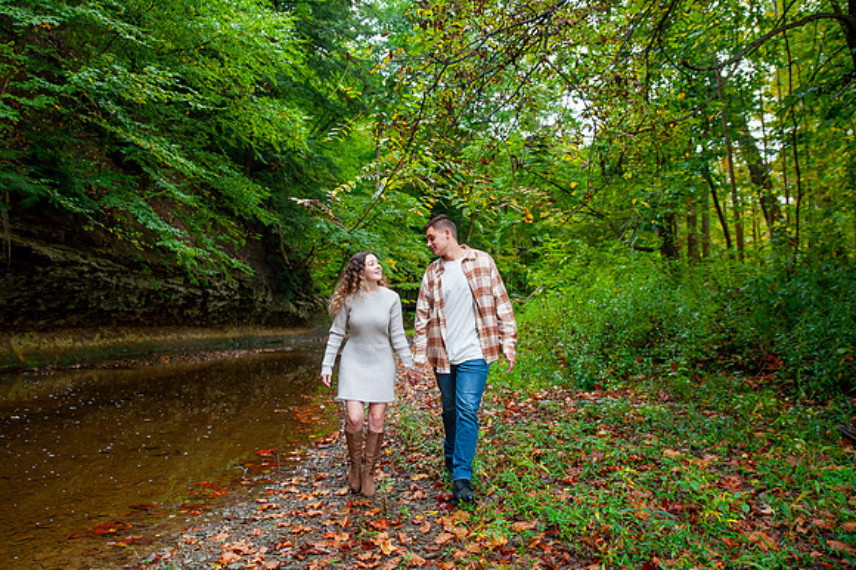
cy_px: 262
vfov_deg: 40.5
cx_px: 393
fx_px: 772
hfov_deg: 58.0
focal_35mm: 32
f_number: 3.2
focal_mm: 30
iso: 400
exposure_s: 1/160
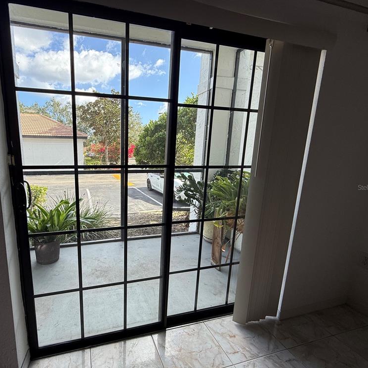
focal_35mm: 17
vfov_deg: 84.0
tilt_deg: -9.7
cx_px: 135
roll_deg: -1.4
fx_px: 204
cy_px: 187
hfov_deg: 82.2
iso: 50
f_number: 2.2
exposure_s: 1/187
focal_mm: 2.22
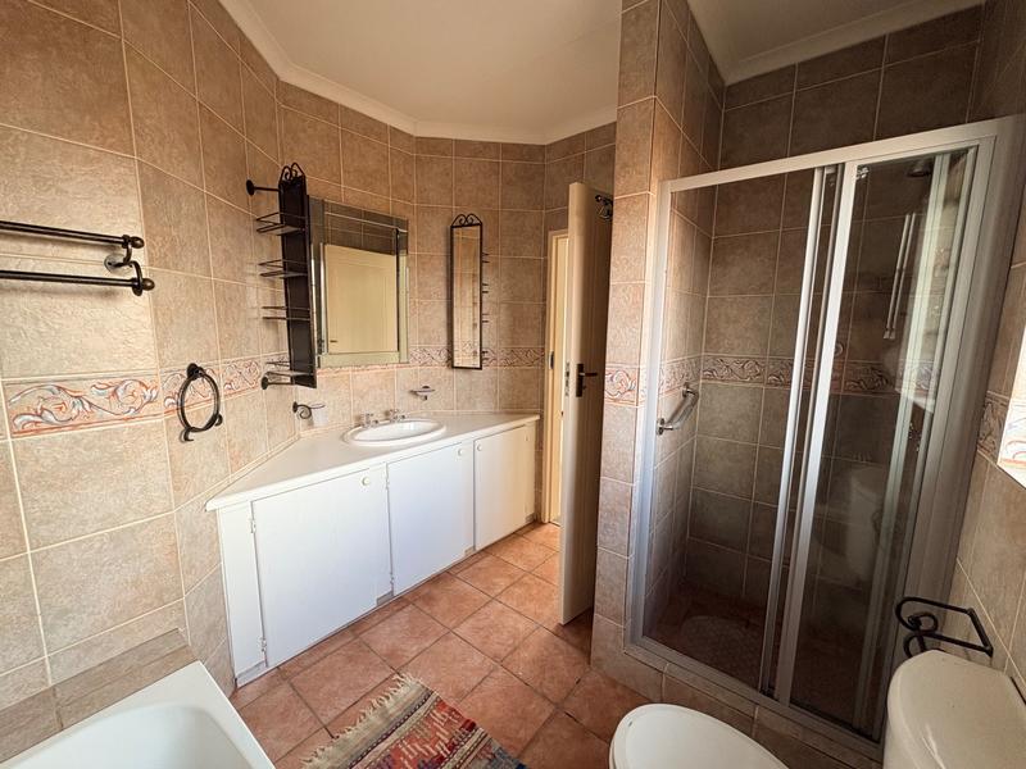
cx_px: 513
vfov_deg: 85.7
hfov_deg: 102.1
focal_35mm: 14
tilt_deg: -8.4
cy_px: 384
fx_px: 415
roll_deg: -0.1
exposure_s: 1/99
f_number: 2.2
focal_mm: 2.22
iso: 160
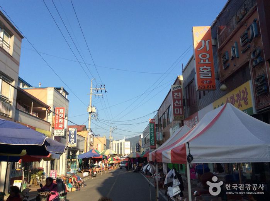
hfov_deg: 55.4
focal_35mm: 33
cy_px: 100
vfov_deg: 42.8
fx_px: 257
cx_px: 135
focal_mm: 3.3
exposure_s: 1/986
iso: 32
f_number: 2.4
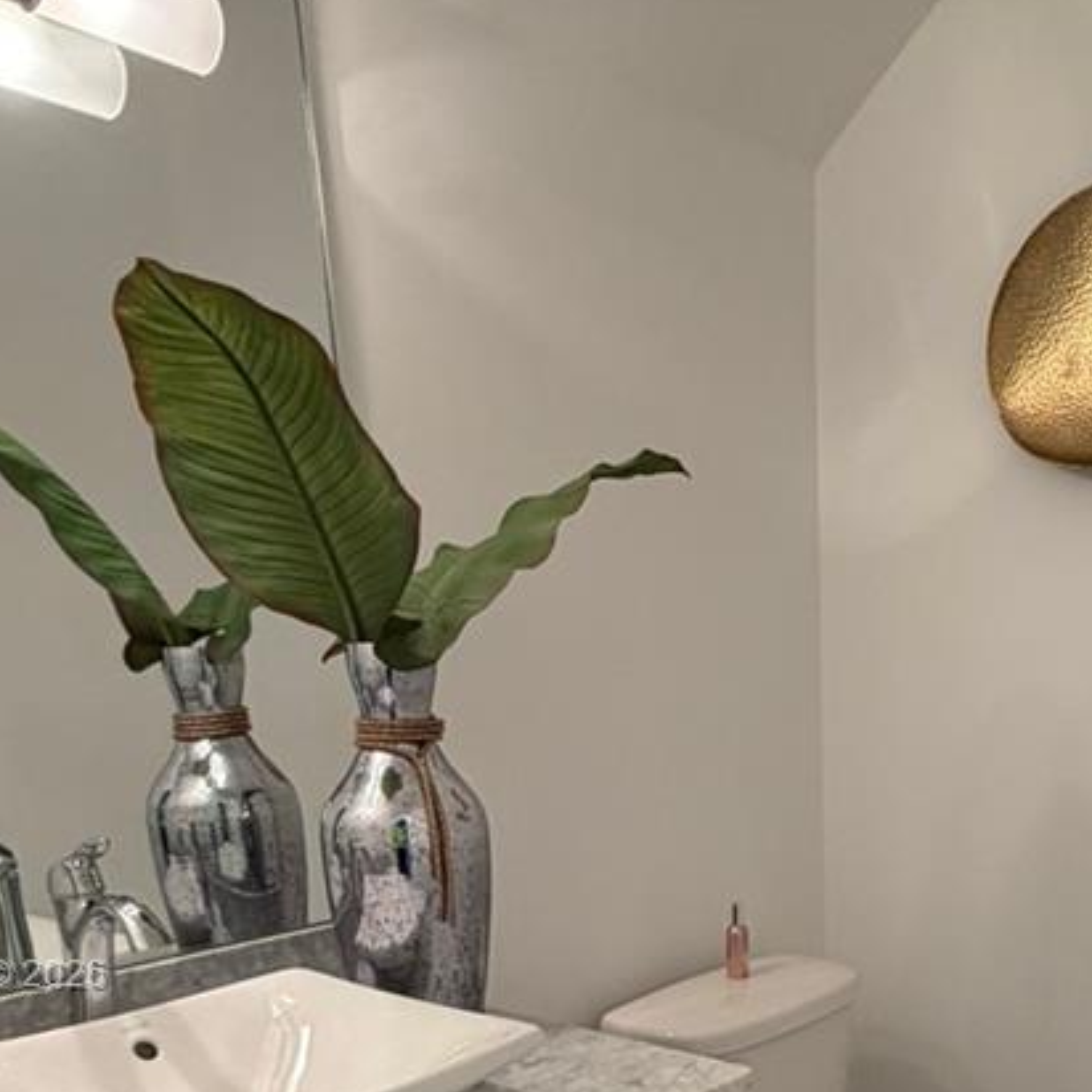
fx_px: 1285
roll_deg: +1.1
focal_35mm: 36
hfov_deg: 44.6
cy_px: 978
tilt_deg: -15.9
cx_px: 808
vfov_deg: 42.3
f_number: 2.2
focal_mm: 2.22
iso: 200
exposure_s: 1/60
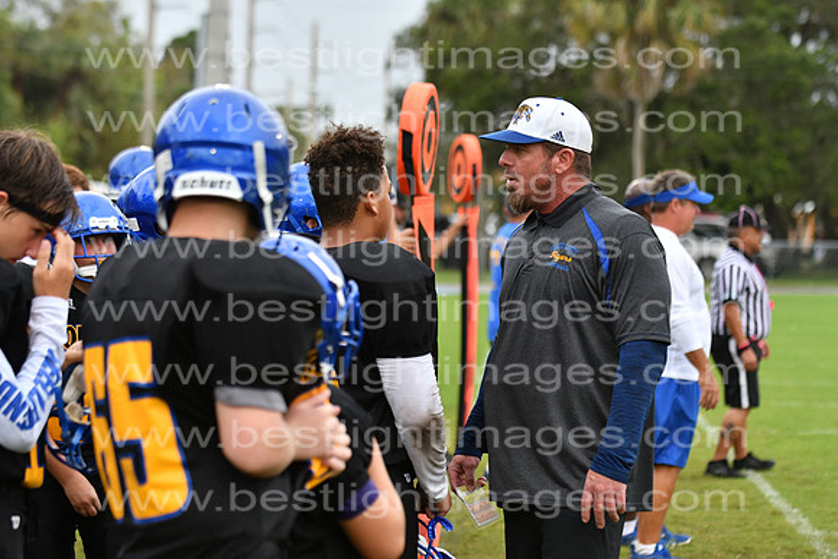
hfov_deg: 9.8
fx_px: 4889
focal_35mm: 210
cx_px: 419
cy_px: 280
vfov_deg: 6.5
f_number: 3.5
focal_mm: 140
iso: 800
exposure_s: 1/2500
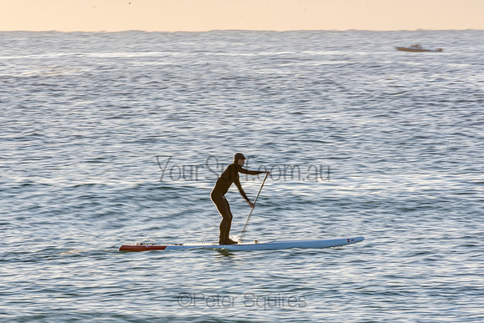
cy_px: 162
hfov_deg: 2.7
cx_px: 242
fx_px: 10241
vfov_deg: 1.8
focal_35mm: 762
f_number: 29
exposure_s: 1/25
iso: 100
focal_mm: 500
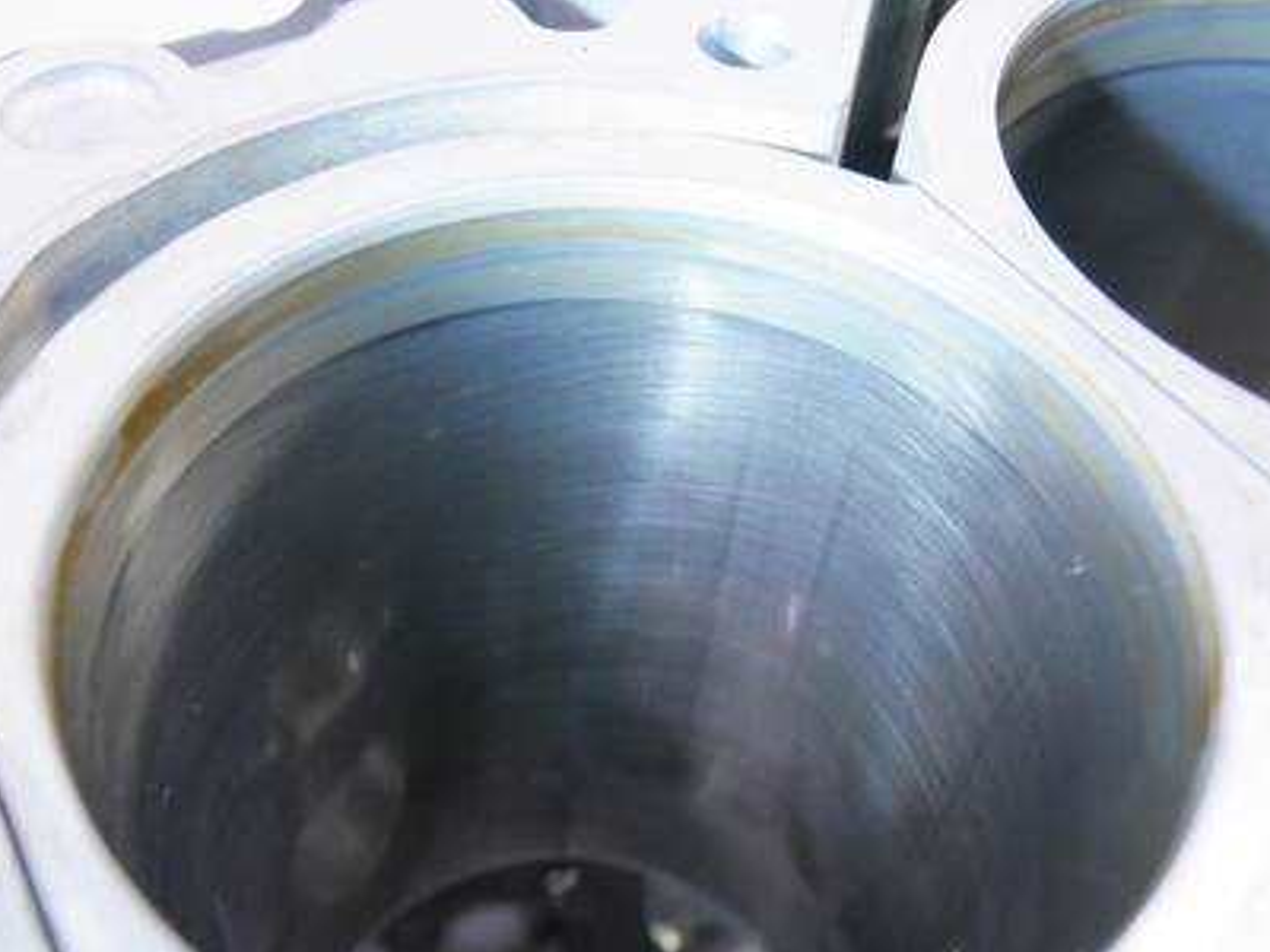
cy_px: 568
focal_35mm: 36
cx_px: 537
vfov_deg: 39.5
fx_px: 1321
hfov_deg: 51.2
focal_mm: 15
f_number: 3.8
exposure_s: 1/60
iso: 800
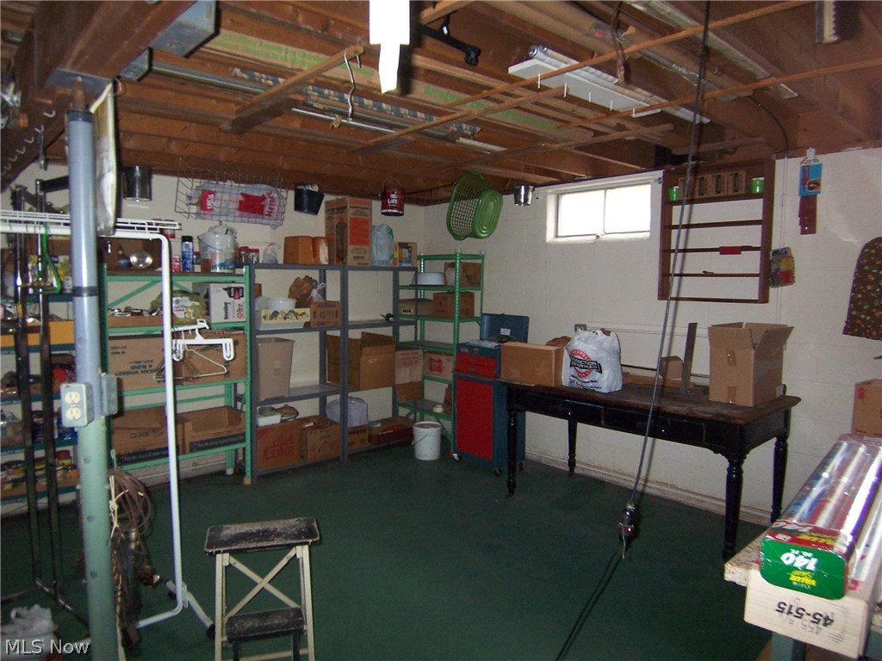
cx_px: 441
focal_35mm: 23
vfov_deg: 58.9
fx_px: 586
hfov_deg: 73.9
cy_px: 330
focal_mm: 3.8
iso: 200
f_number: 2.8
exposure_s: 1/30
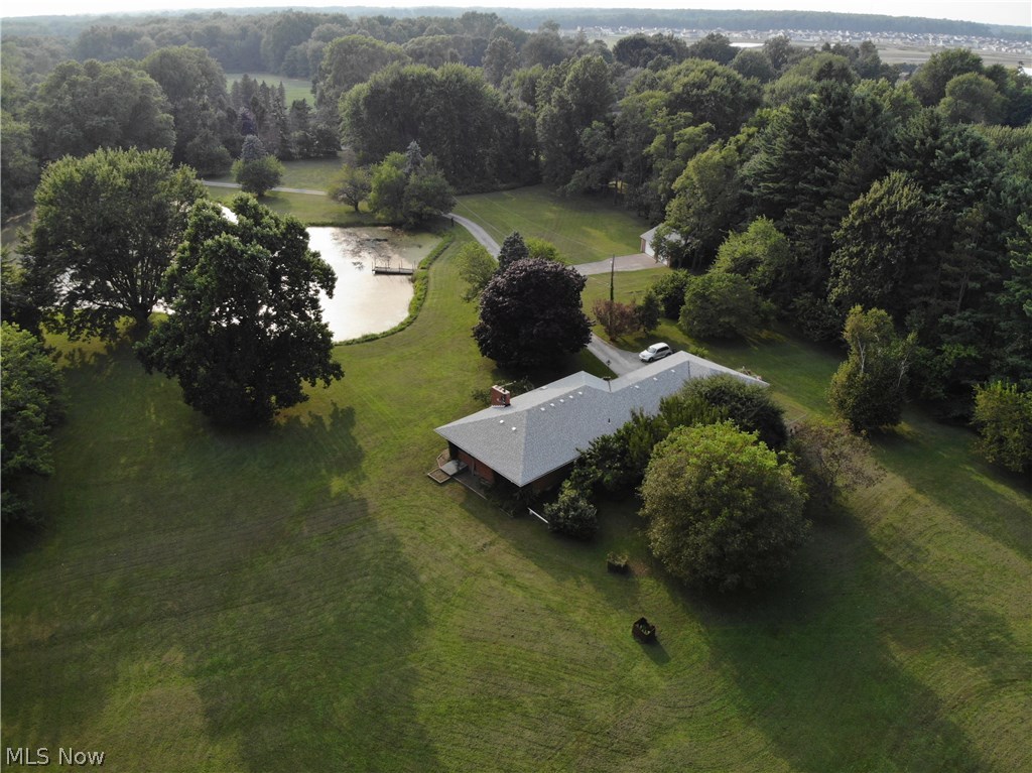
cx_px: 516
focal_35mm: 24
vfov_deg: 56.8
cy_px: 386
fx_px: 715
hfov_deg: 71.6
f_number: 2.8
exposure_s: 1/314
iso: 100
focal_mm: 4.5
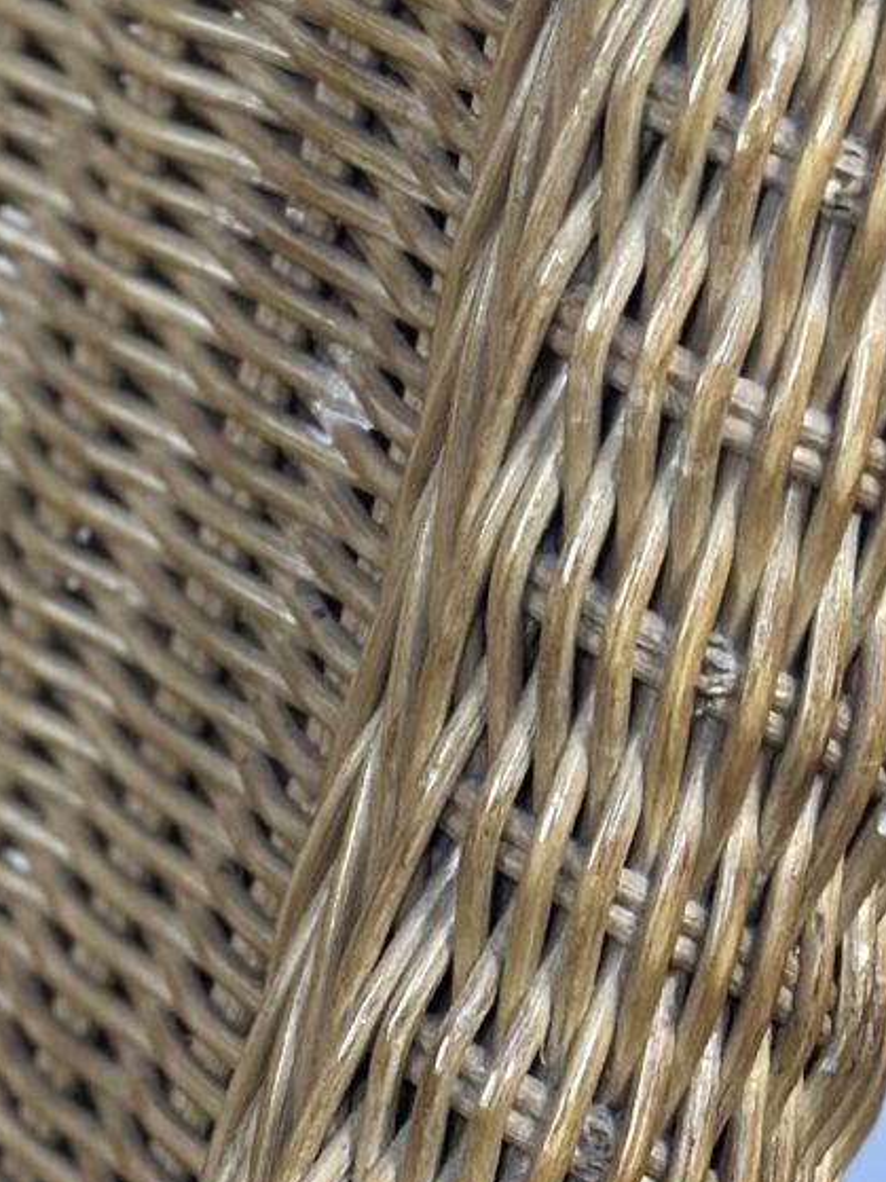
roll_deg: +1.1
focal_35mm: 220
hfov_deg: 6.5
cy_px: 670
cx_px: -926
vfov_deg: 9.0
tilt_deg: -27.5
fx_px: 7511
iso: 100
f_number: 1.78
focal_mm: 6.86
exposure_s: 1/100
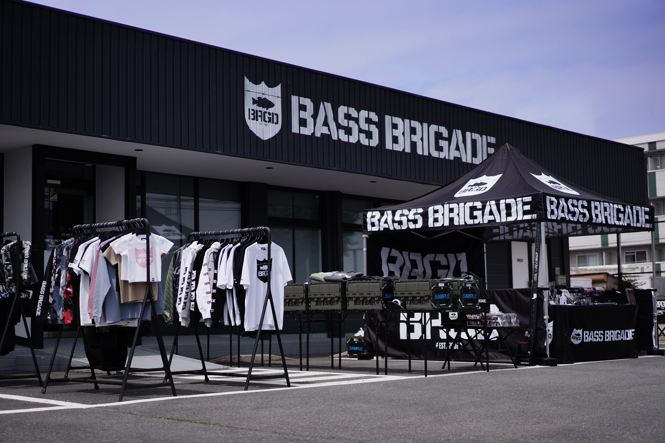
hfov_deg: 36.2
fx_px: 1016
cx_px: 332
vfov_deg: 24.6
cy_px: 222
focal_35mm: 55
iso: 100
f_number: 1.8
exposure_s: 1/8000
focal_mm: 55
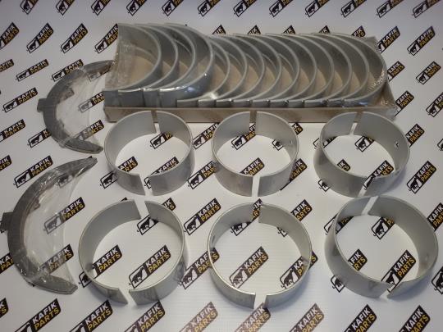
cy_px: 166
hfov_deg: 58.4
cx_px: 222
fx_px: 397
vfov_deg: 45.4
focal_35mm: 31
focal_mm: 2.93
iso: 40
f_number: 2.4
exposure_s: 1/33
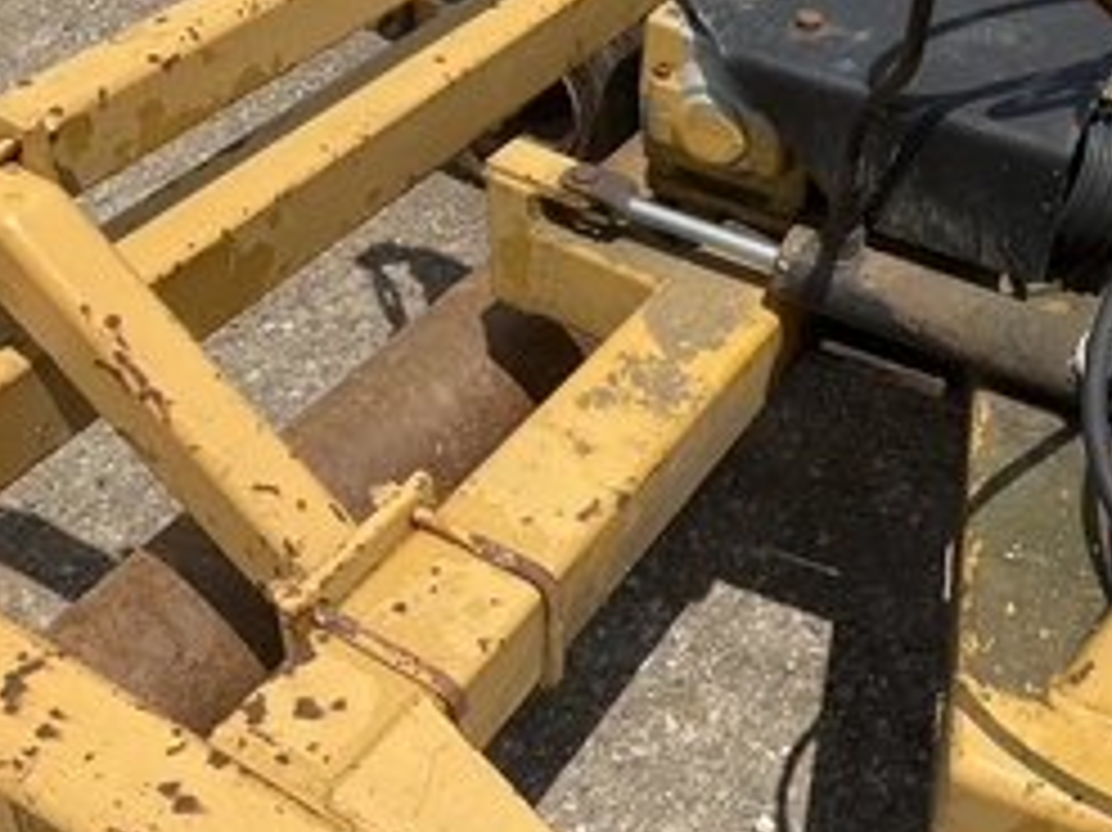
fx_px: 1509
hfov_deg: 38.9
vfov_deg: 30.3
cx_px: 887
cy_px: 198
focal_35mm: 47
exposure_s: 1/2058
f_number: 1.8
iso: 25
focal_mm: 3
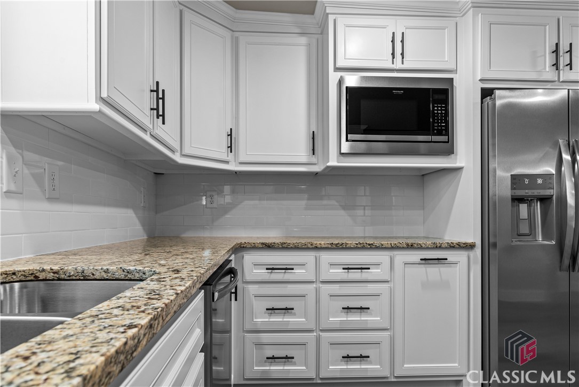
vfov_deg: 62.0
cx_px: 290
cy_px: 194
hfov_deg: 84.0
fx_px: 322
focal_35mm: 20
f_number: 8
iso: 200
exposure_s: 1/4
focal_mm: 20
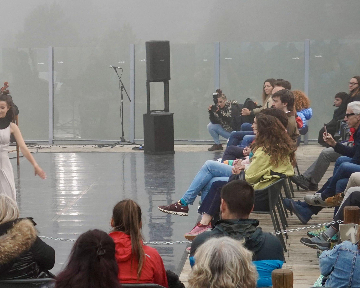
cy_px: 140
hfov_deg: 18.5
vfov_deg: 15.2
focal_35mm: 101
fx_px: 1076
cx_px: 2
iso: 1250
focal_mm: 40
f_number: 4.5
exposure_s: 1/160
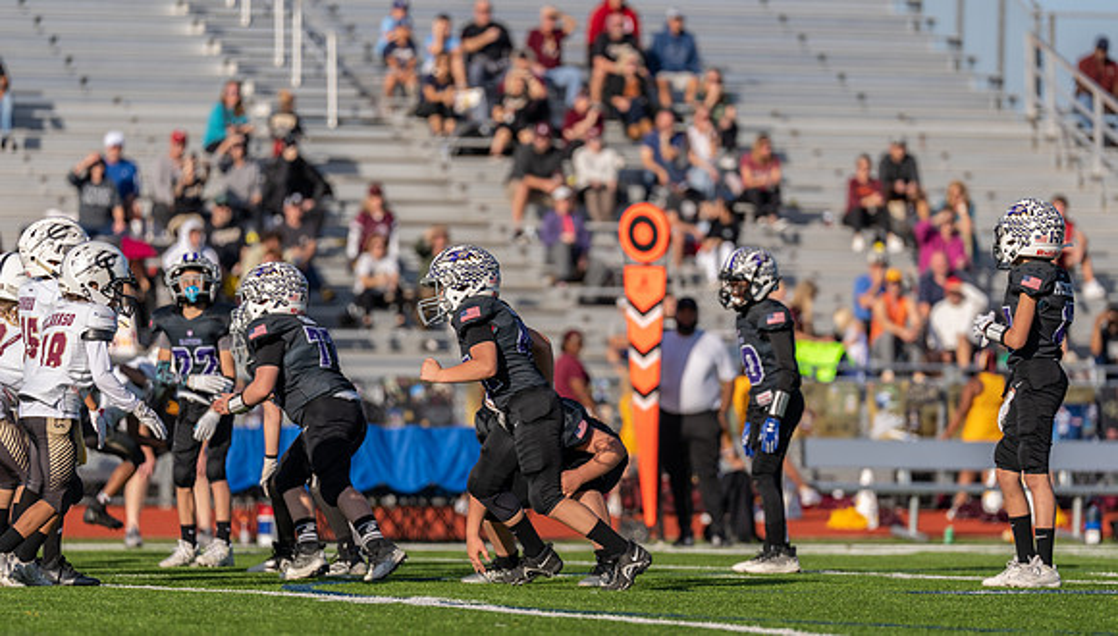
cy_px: 358
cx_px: 542
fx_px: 7534
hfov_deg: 8.5
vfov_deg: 4.8
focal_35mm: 253
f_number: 3.2
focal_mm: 200
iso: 125
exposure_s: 1/2500
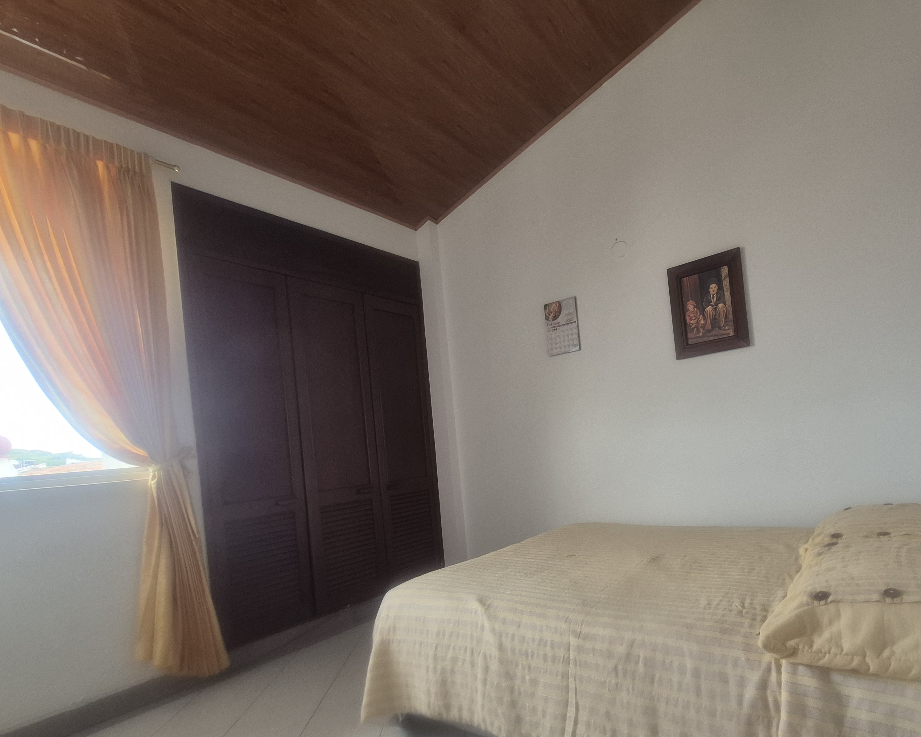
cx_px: 587
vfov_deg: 76.0
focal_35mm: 17
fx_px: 463
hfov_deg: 87.5
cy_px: 445
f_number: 2.2
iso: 64
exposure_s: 1/60
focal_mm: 1.74
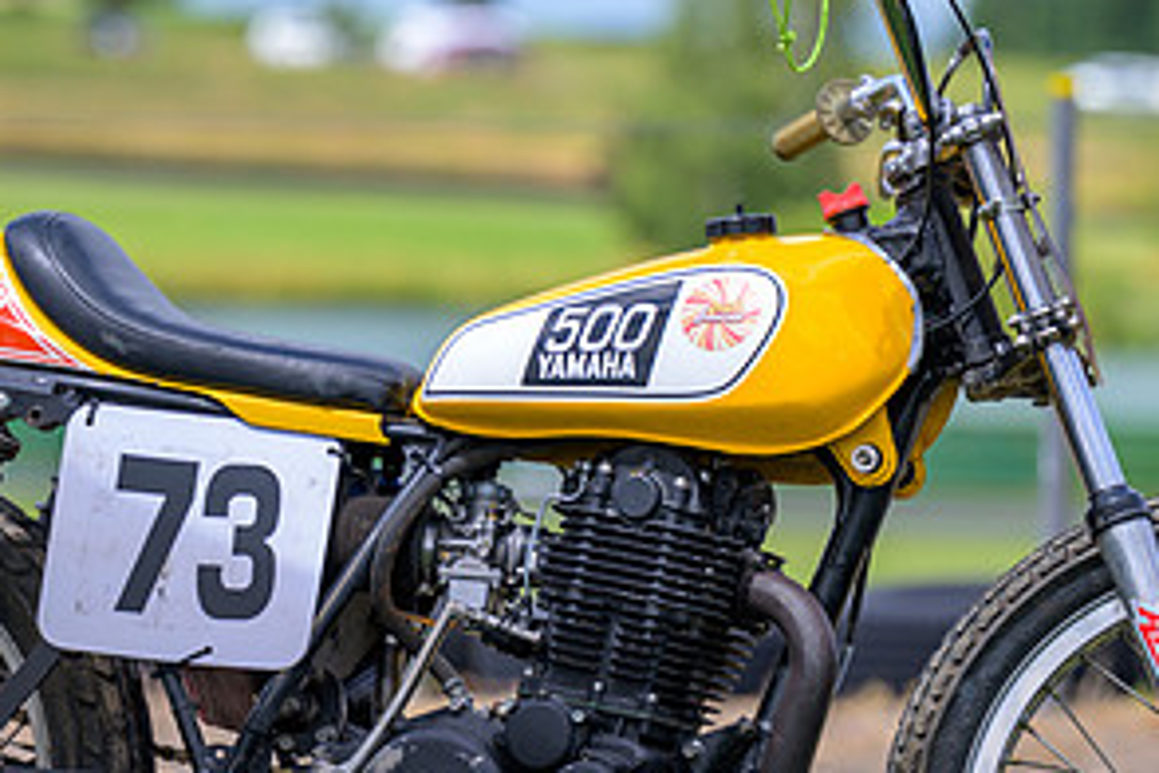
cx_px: 603
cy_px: 527
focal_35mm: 247
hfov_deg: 8.3
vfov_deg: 5.6
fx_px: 7951
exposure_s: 1/640
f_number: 2.8
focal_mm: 125
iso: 64
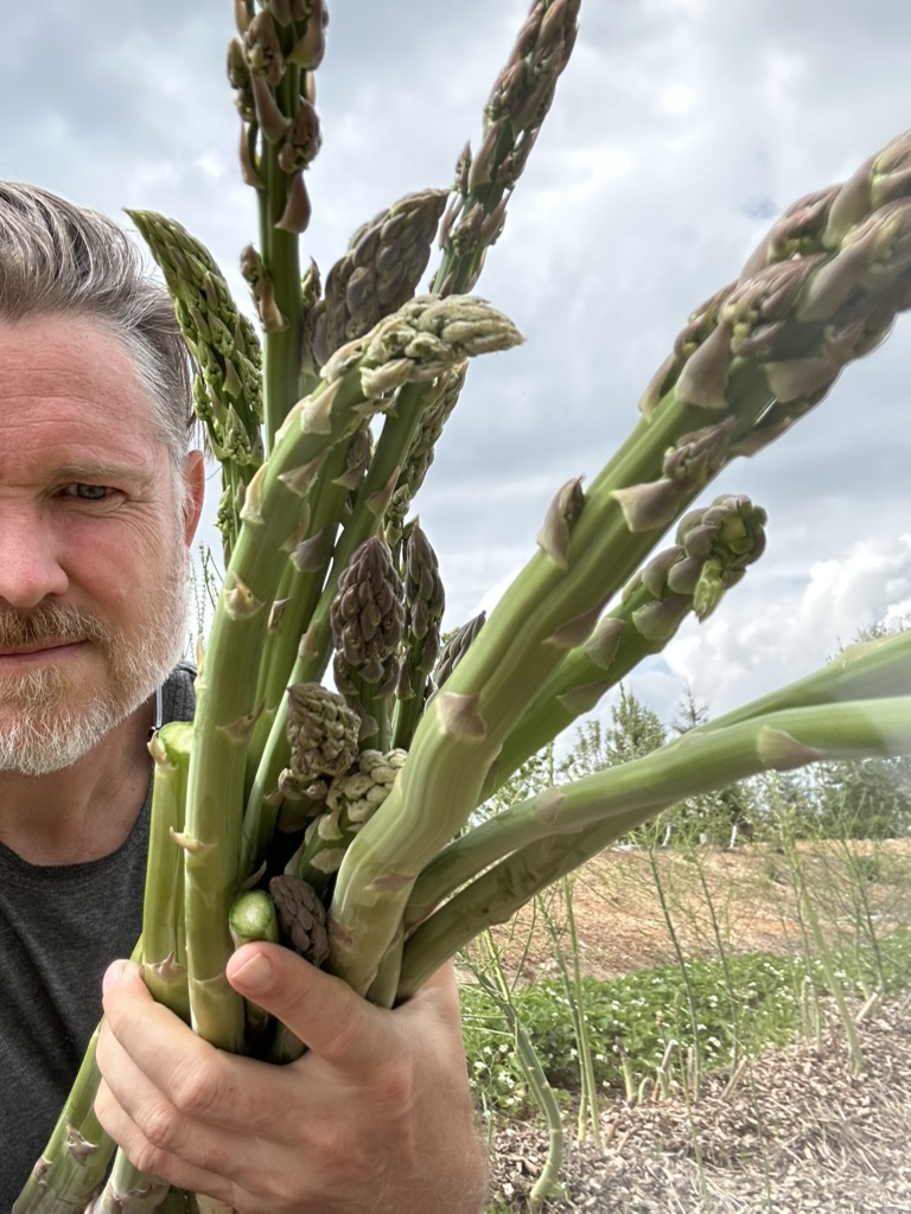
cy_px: 607
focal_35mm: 30
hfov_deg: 46.8
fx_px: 1053
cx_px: 456
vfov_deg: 60.0
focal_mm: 2.69
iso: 25
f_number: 1.9
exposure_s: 1/931
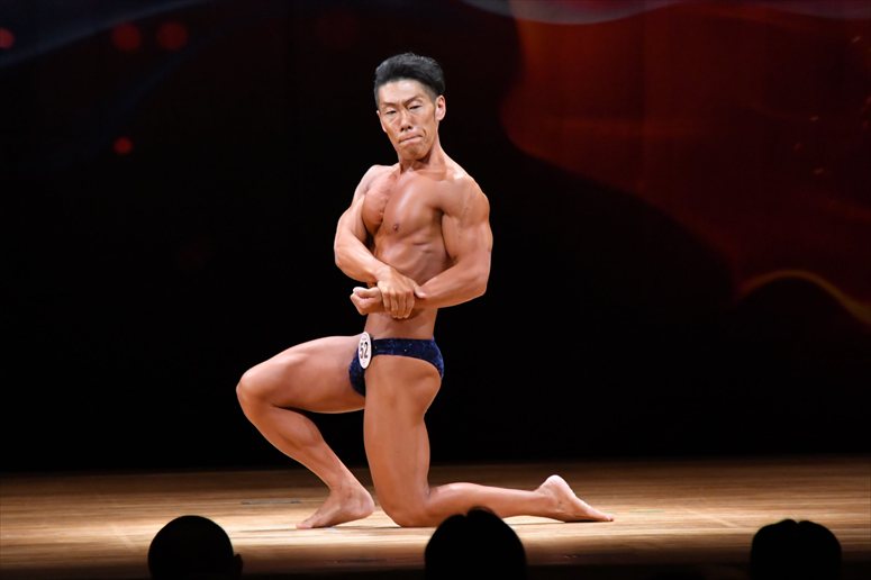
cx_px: 436
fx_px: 7255
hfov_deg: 6.9
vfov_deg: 4.6
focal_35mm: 300
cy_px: 290
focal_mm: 200
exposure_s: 1/400
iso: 4000
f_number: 5.6
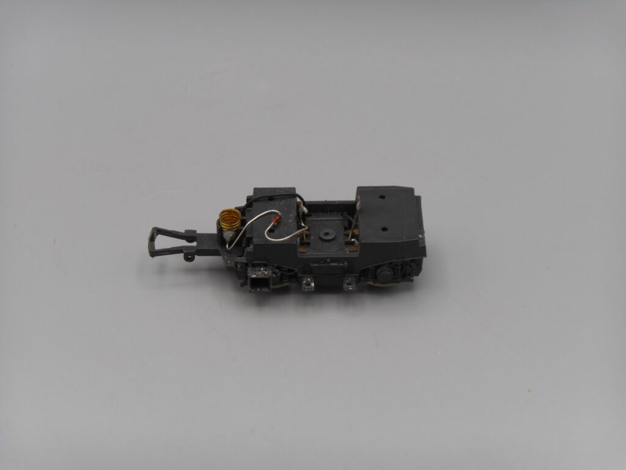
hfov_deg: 18.7
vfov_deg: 14.1
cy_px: 235
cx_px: 313
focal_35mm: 105
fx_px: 1899
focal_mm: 18.8
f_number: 5.1
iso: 80
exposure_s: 1/60
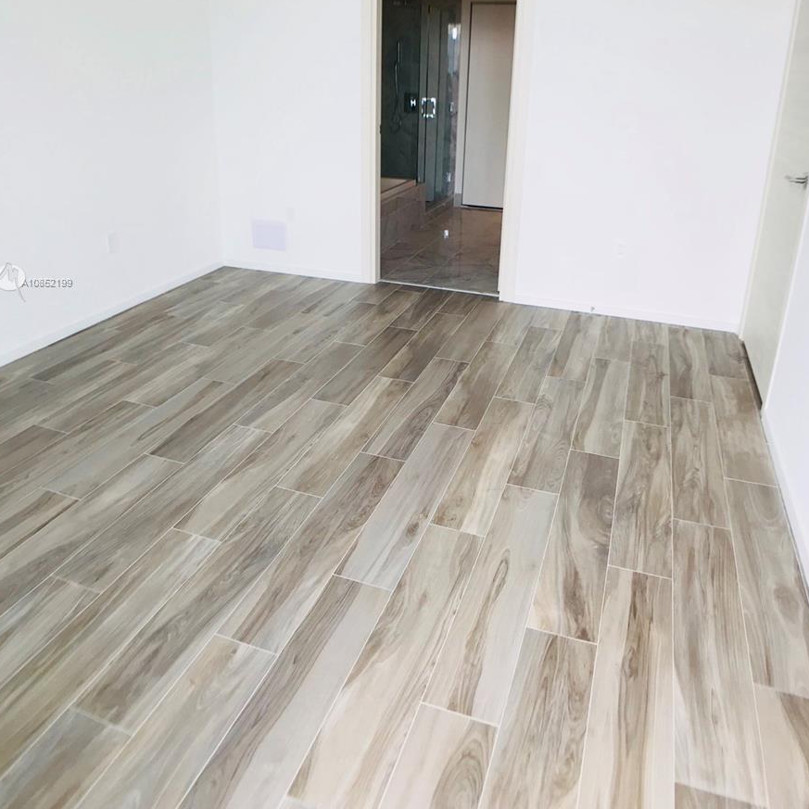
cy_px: 283
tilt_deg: -17.9
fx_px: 899
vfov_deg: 47.8
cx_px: 406
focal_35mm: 34
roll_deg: -1.8
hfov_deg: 48.5
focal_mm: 3.99
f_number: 1.8
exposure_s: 1/121
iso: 20
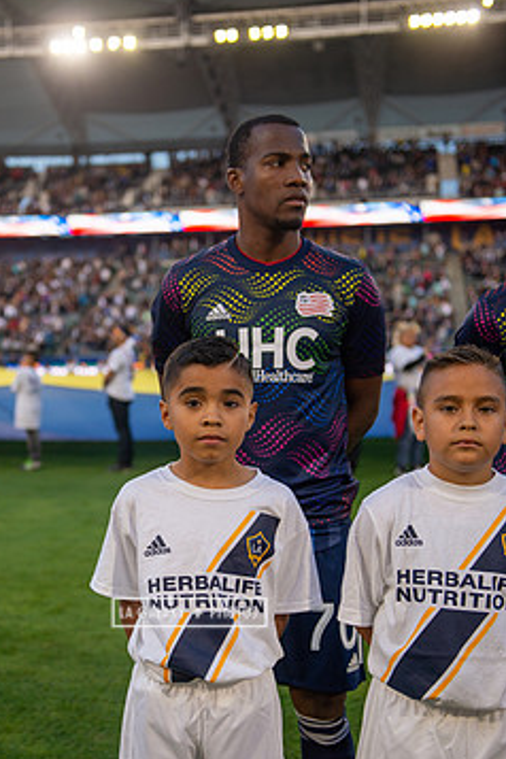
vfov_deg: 37.4
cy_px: 446
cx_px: 189
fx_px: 1117
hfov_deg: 25.4
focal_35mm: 53
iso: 200
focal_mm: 42
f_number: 2.8
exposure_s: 1/1000
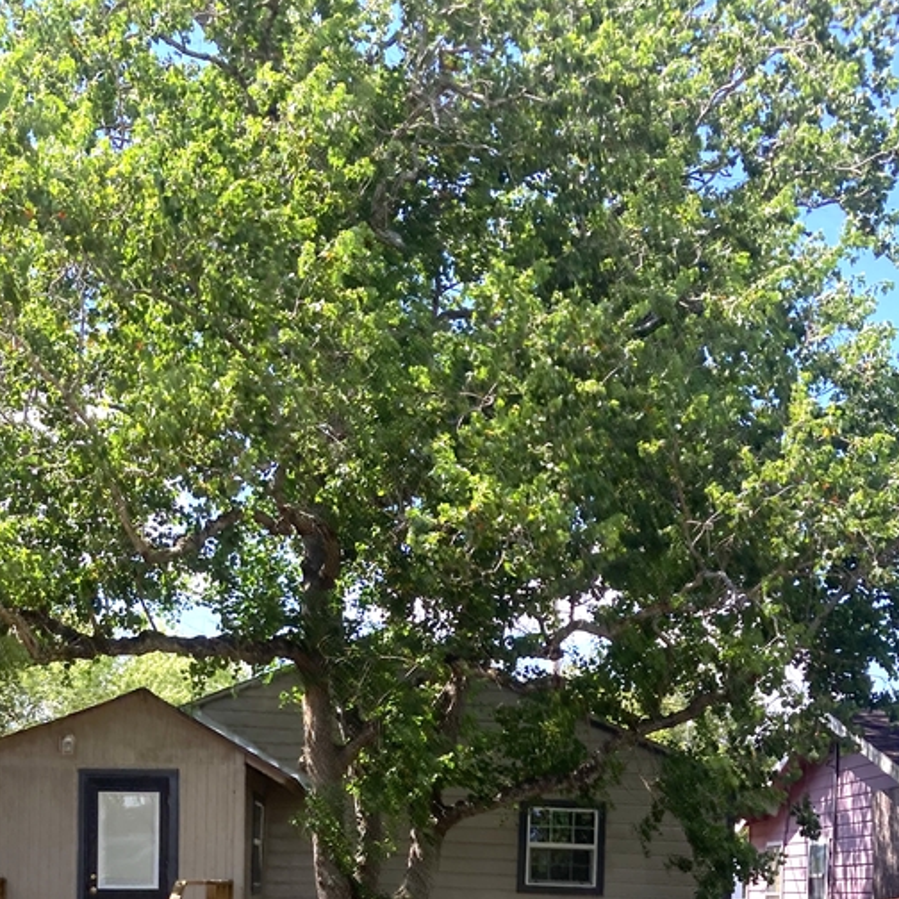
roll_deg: -0.9
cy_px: 920
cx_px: 392
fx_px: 1557
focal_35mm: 53
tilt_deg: +3.5
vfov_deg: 29.8
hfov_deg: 32.2
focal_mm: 3.99
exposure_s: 1/810
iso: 20
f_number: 1.8
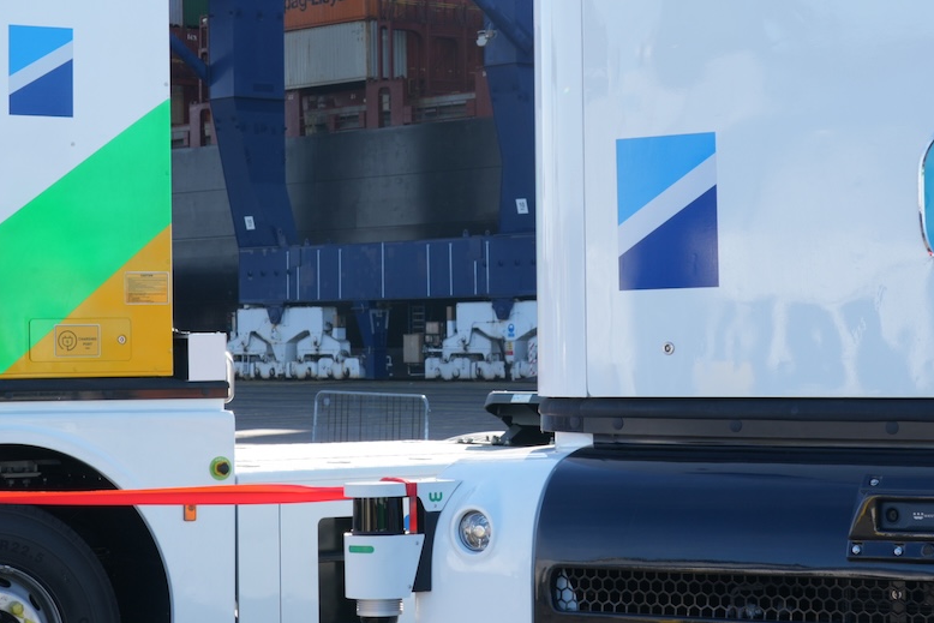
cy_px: 285
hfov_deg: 20.0
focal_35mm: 102
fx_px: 2647
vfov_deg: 13.4
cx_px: 455
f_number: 8
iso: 100
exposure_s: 1/100
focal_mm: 31
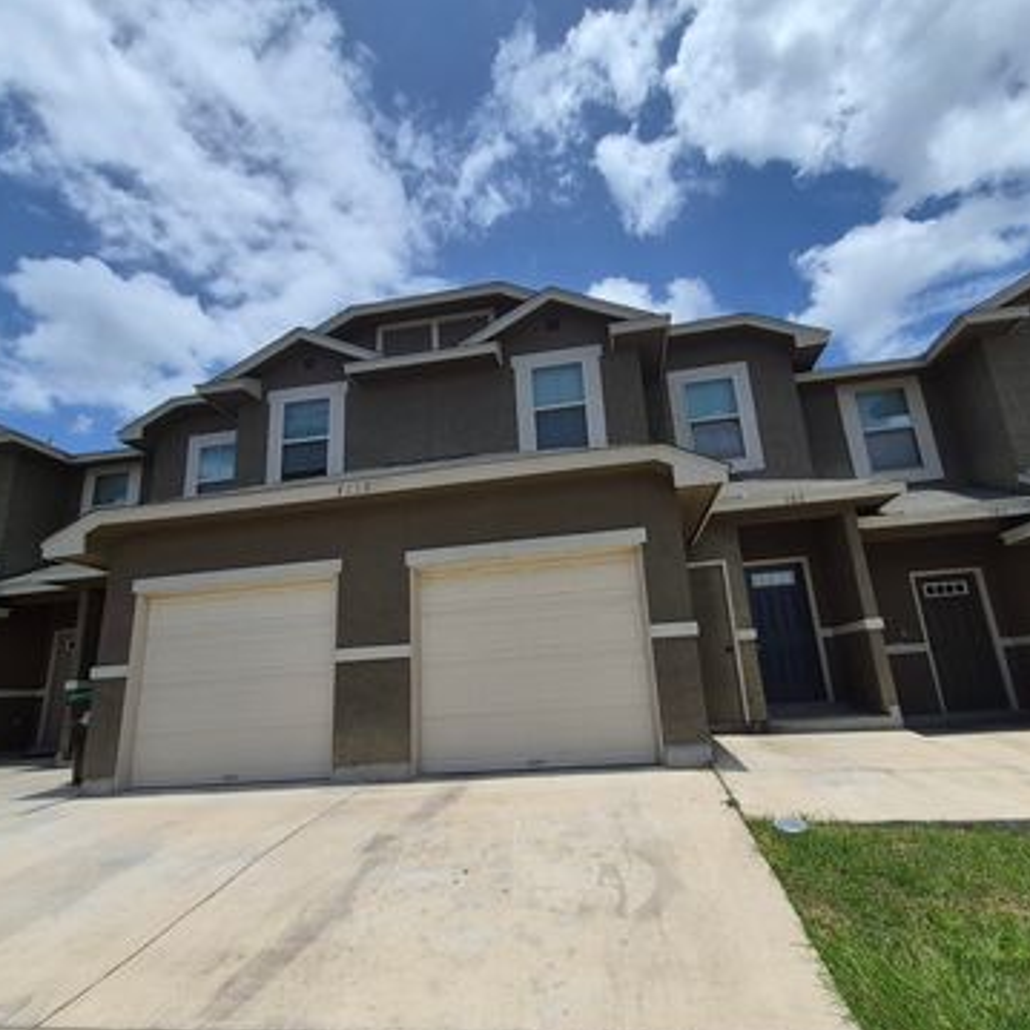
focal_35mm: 16
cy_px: 532
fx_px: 539
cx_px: 542
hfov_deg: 87.4
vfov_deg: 87.4
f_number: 2.2
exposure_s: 1/3320
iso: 40
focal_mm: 1.74
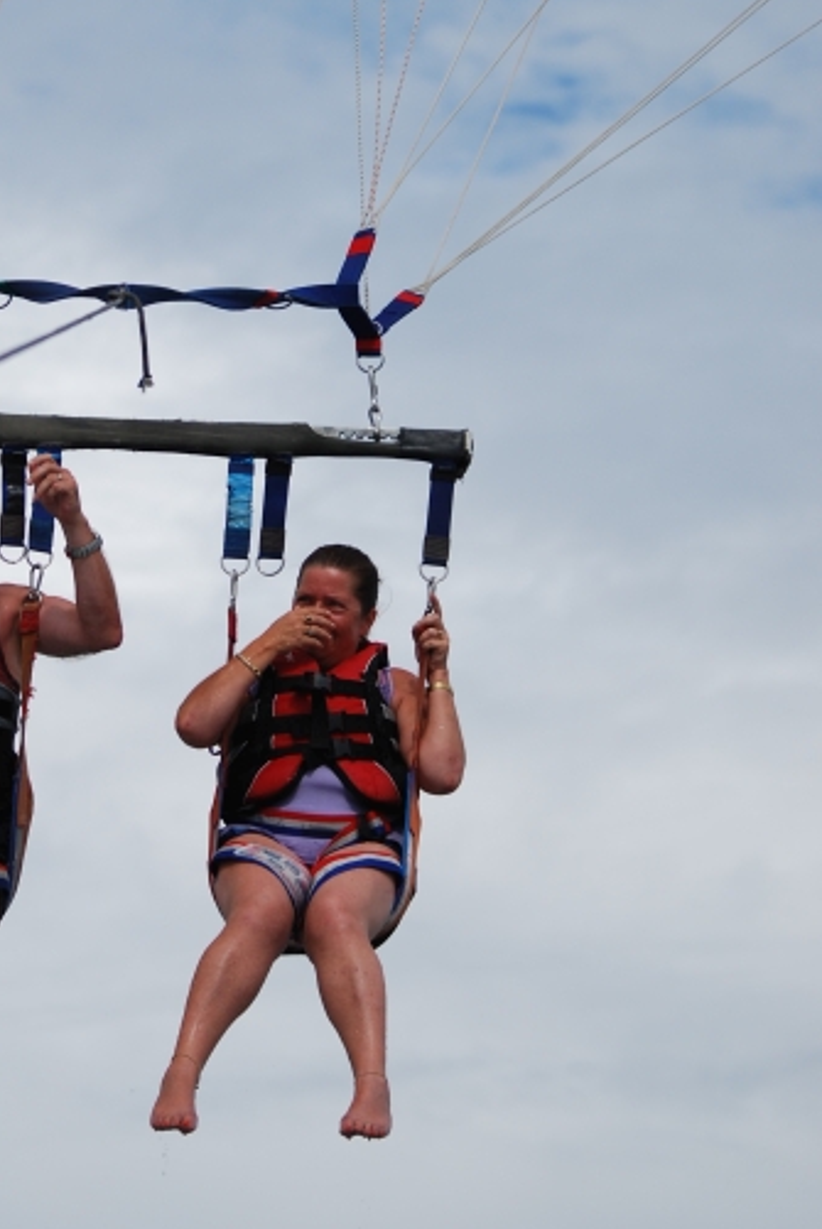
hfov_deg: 5.0
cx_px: 211
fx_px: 9501
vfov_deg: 7.4
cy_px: 329
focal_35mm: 278
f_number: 4.5
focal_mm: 120
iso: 100
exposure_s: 1/1000
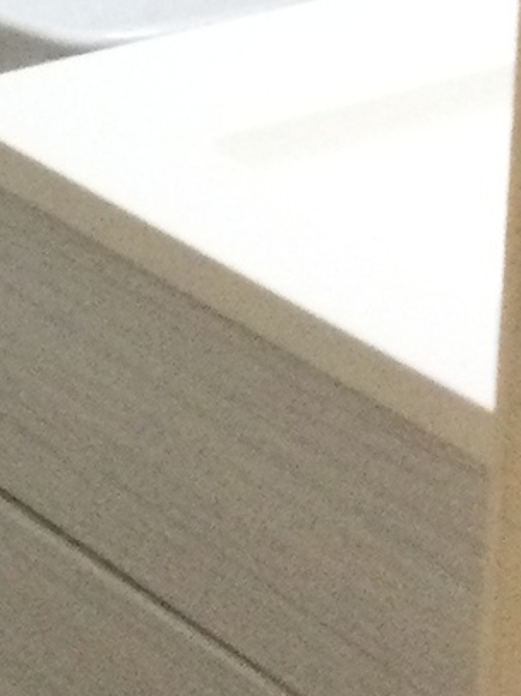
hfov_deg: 8.0
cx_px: -562
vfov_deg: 10.8
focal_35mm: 176
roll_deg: +1.4
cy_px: -346
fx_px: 3536
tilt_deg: -16.0
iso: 125
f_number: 2.4
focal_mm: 3.3
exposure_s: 1/30
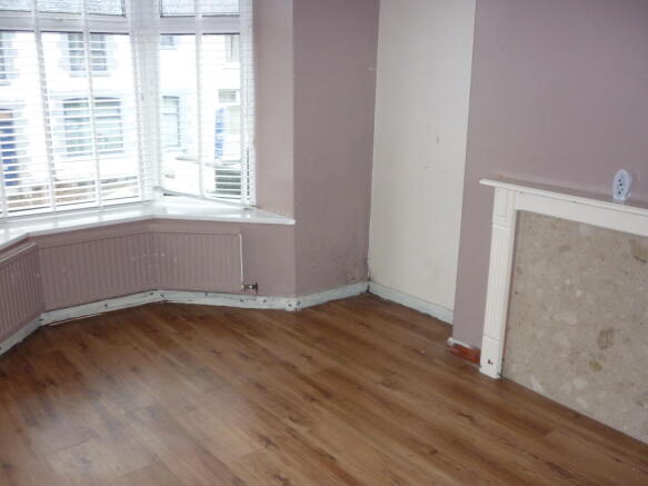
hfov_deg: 55.4
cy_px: 243
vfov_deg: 42.9
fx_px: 618
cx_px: 324
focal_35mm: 33
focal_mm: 5.5
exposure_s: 1/30
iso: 200
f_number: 2.8
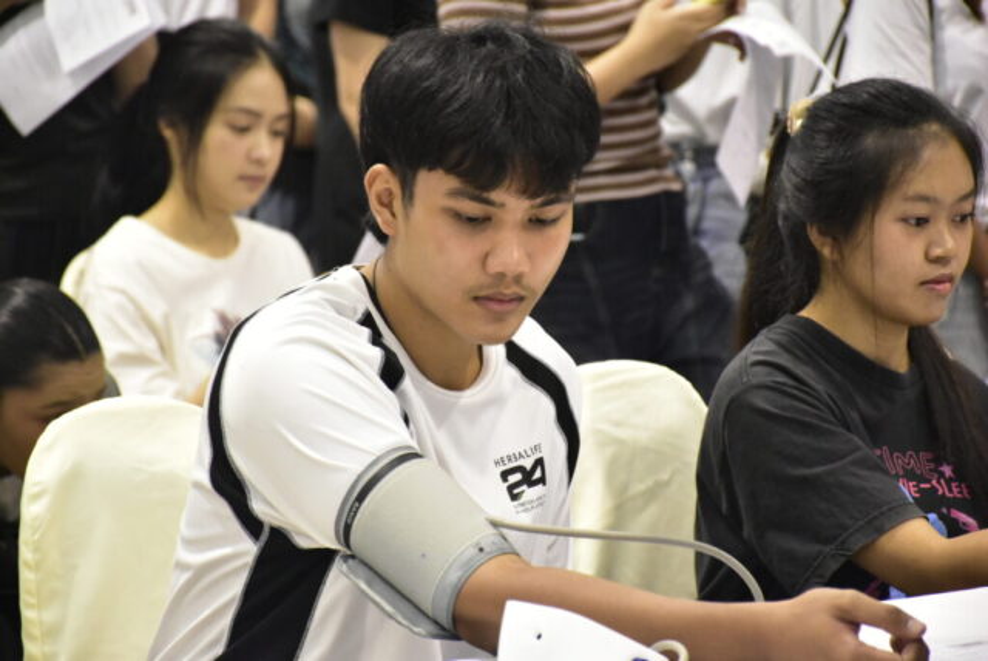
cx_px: 494
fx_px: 5356
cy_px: 330
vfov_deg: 7.1
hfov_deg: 10.5
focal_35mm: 195
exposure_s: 1/125
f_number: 5.6
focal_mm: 130
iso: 6400
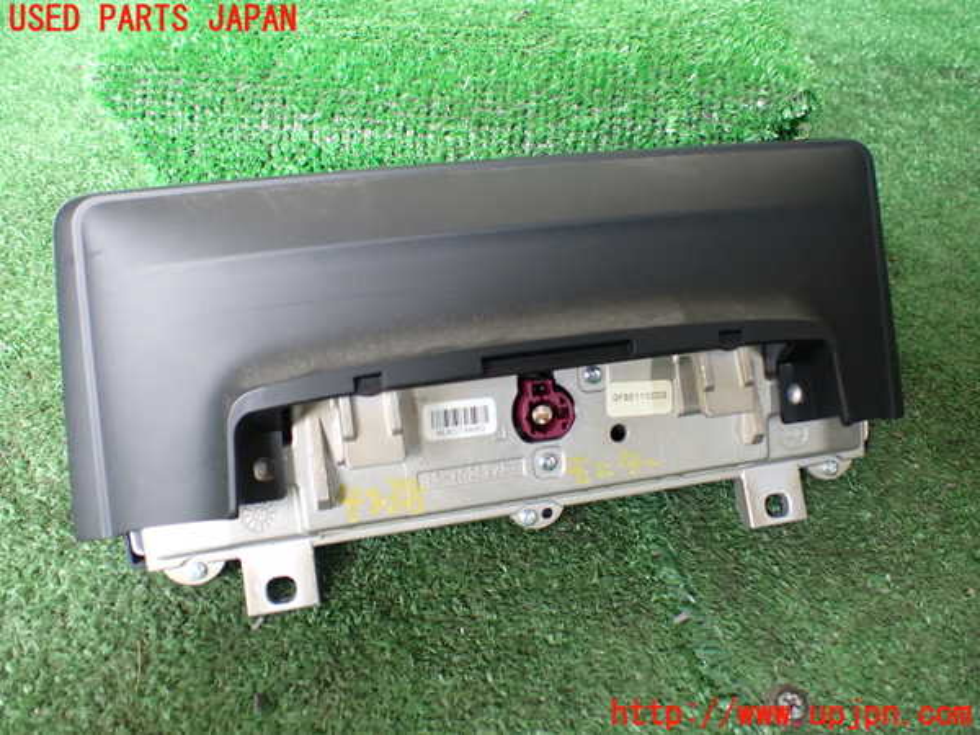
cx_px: 490
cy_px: 368
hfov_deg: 60.0
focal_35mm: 30
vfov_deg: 46.8
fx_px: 849
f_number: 2.3
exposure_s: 1/125
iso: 500
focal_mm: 5.4
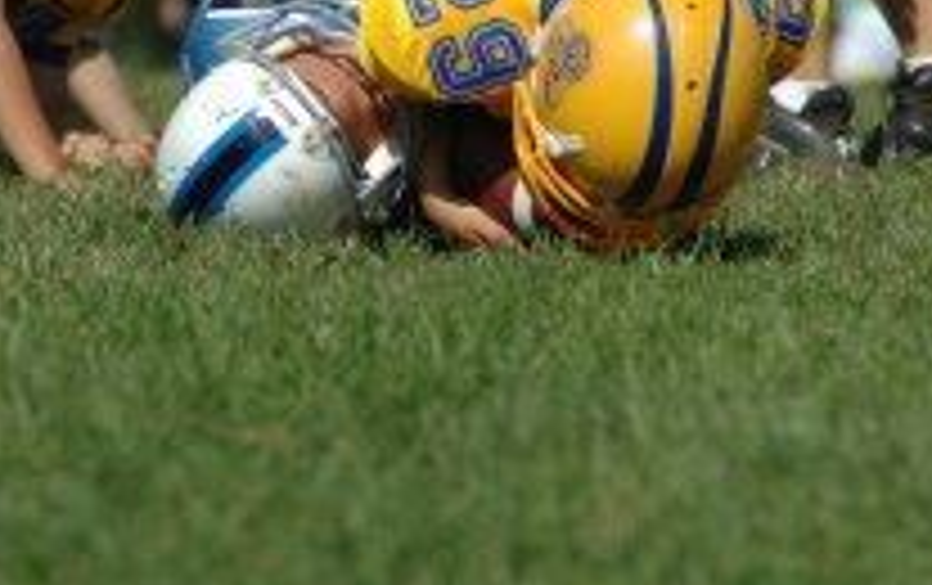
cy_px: 218
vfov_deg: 1.3
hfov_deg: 2.1
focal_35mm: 994
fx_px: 25282
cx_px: 360
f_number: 5.6
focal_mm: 300
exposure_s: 1/1250
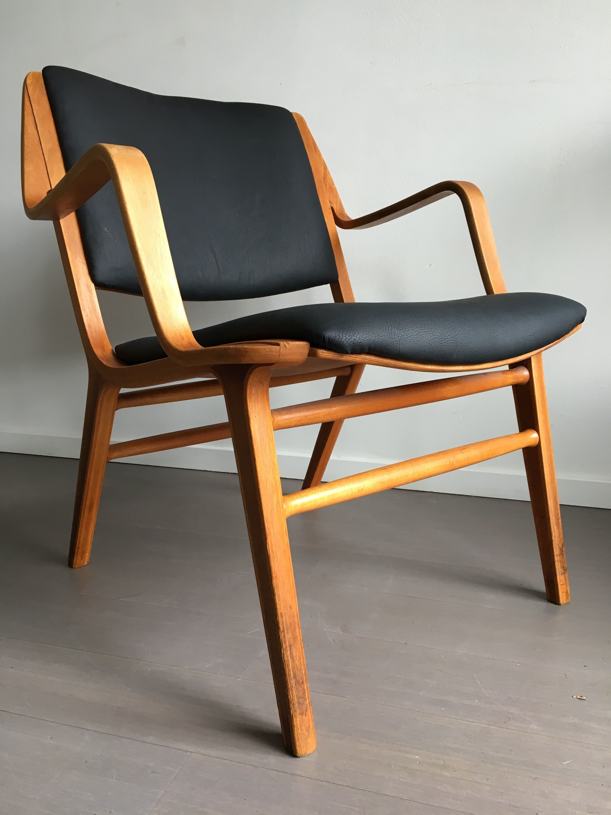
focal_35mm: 29
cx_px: 306
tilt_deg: -13.1
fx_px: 682
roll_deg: +0.0
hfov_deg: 48.2
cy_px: 408
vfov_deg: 61.7
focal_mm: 4.15
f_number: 2.2
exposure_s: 1/33
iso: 32
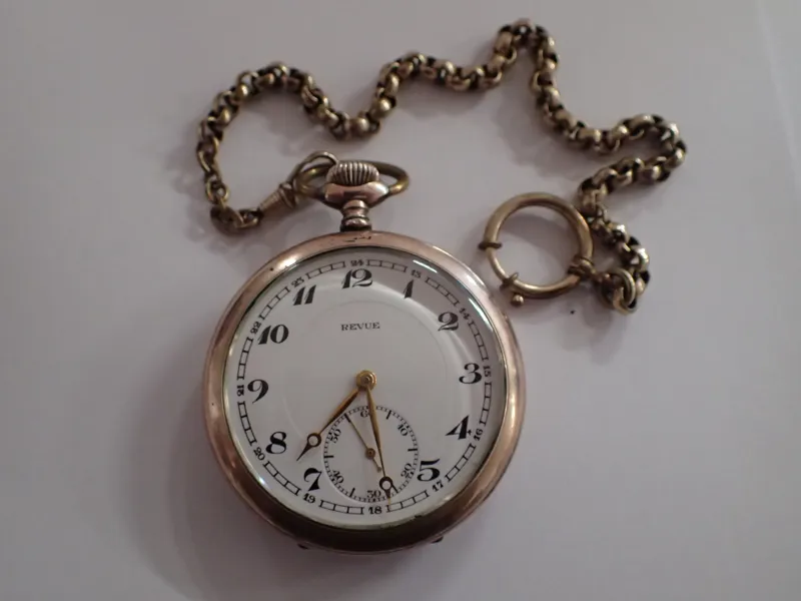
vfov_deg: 46.8
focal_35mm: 30
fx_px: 694
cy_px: 300
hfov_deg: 60.0
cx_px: 400
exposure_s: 1/80
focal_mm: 5.5
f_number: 2.3
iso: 800
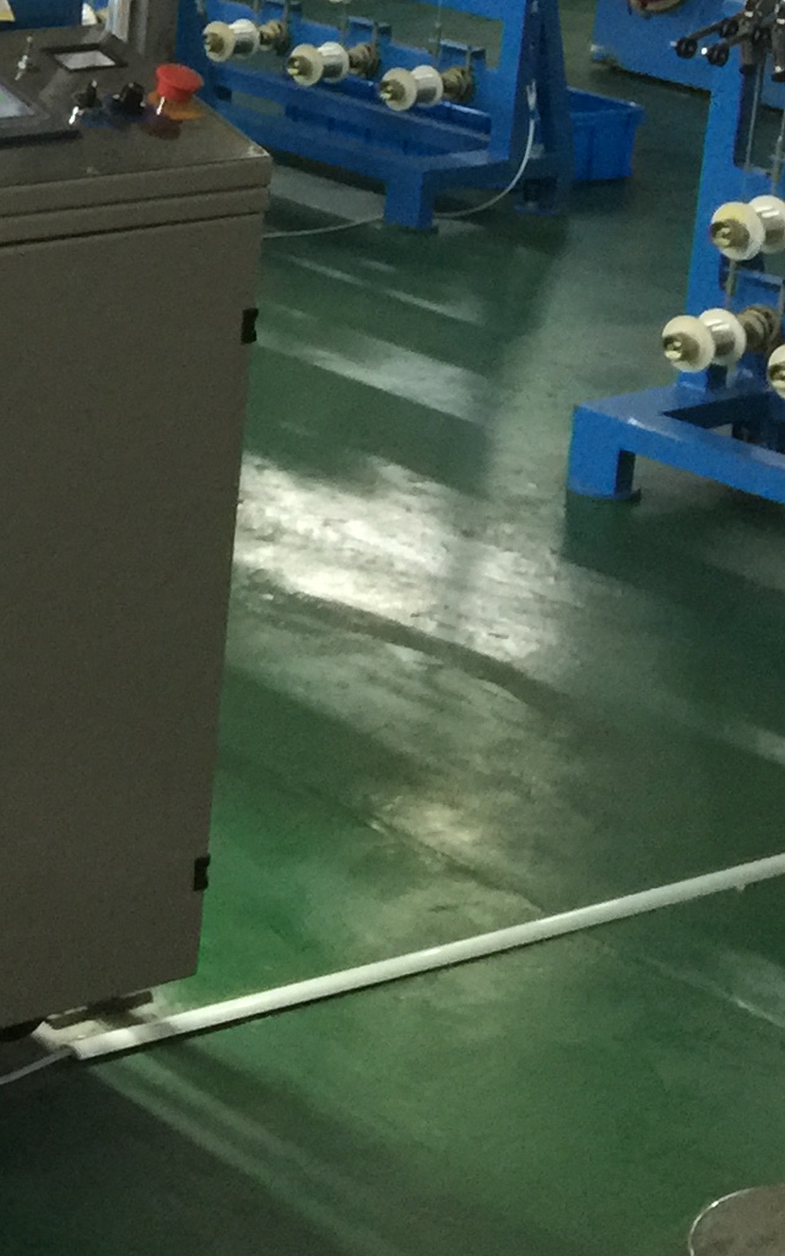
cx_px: -698
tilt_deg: -10.5
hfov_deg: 12.1
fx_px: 3355
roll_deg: -3.1
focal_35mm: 98
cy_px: -7
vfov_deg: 20.5
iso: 100
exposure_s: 1/10
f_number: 2.2
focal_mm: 4.15
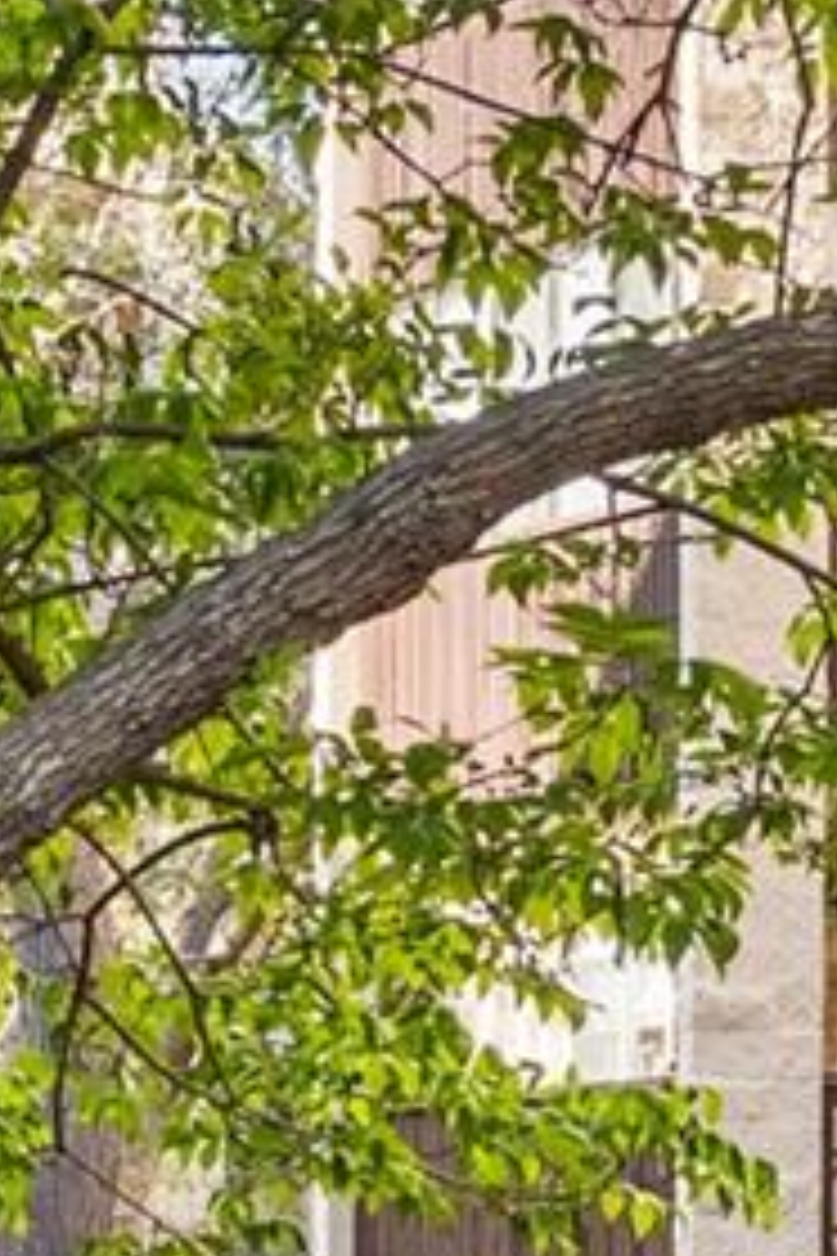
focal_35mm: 201
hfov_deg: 6.4
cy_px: 1315
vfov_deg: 10.1
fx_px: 7009
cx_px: 2205
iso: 200
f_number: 8
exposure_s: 1/60
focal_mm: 35
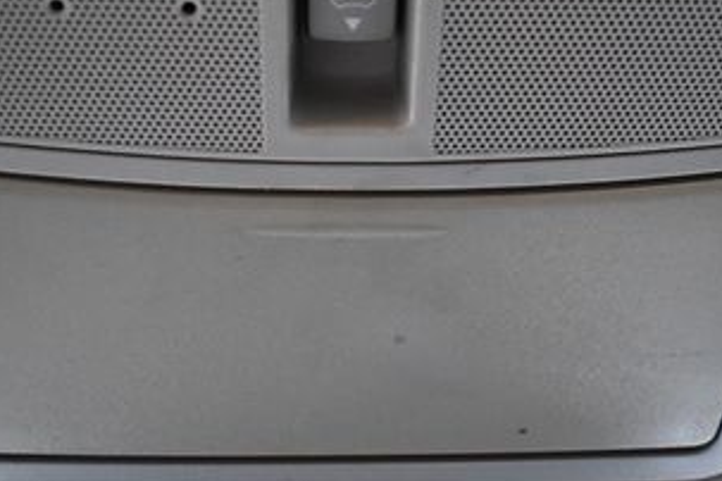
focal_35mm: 57
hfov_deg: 34.9
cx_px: 429
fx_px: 1143
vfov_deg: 23.6
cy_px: 132
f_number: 3.5
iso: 1250
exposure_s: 1/125
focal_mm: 18
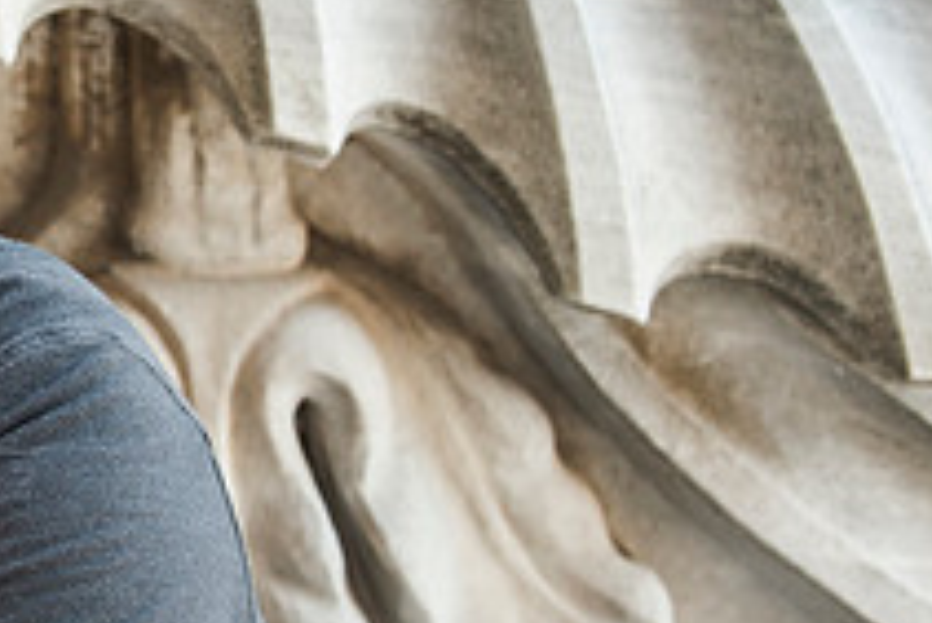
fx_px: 5337
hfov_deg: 9.8
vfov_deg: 6.7
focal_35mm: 206
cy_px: 192
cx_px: -216
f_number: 4
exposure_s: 1/320
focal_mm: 75
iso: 400
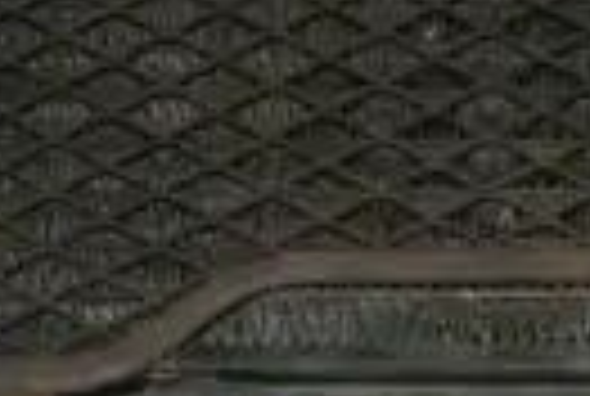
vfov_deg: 9.5
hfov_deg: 14.1
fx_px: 2365
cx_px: 491
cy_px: -22
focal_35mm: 144
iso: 200
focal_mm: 13.1
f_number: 4
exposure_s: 1/60
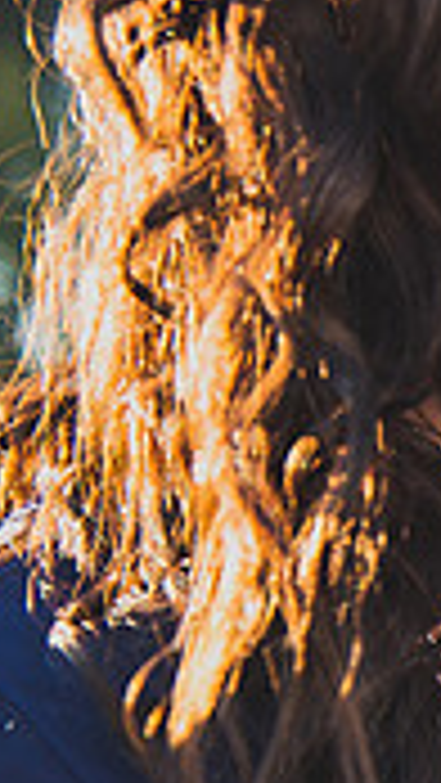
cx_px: 1269
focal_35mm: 126
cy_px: 565
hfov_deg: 8.3
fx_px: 2617
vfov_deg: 16.9
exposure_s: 1/200
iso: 200
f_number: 4
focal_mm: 36
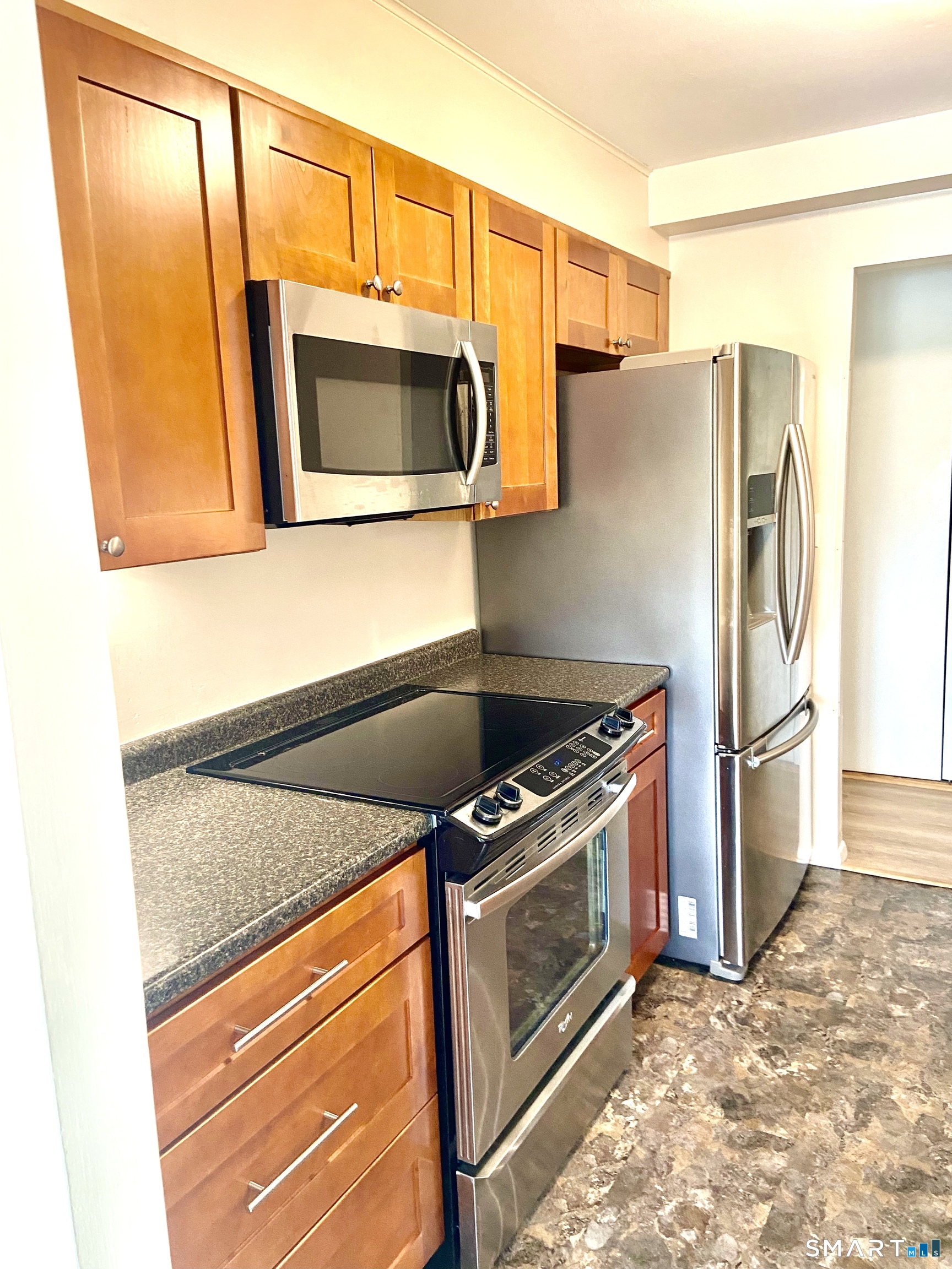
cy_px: 634
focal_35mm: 26
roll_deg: +1.8
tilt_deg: -7.9
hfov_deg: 53.1
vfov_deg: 67.3
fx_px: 953
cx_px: 476
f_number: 1.8
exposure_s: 1/60
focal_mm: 4.25
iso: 200
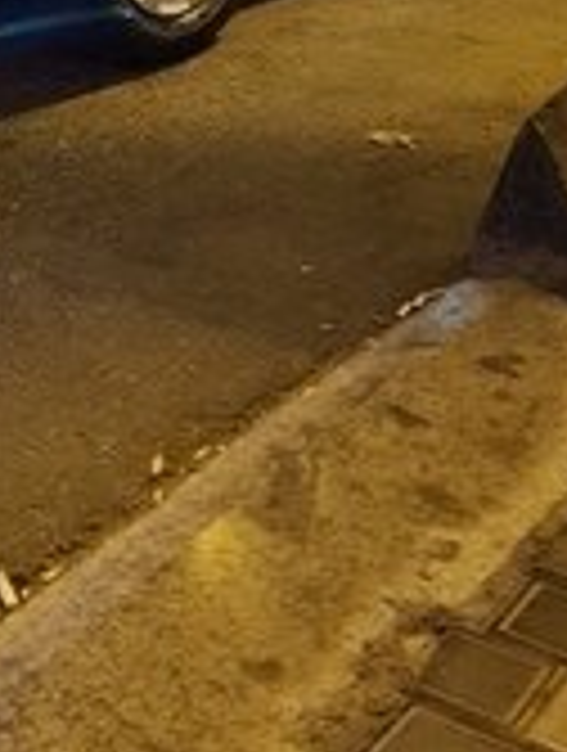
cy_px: -144
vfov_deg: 23.2
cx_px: -14
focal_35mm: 77
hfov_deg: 18.7
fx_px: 1675
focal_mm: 4.2
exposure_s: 1/13
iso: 250
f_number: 1.7
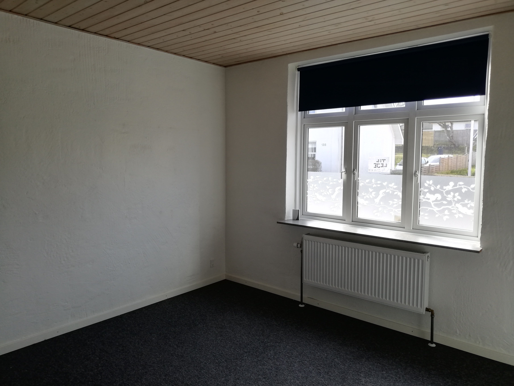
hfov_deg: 67.3
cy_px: 193
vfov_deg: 53.1
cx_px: 257
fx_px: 386
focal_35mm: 26
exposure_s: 1/130
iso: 50
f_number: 2.2
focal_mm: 3.81
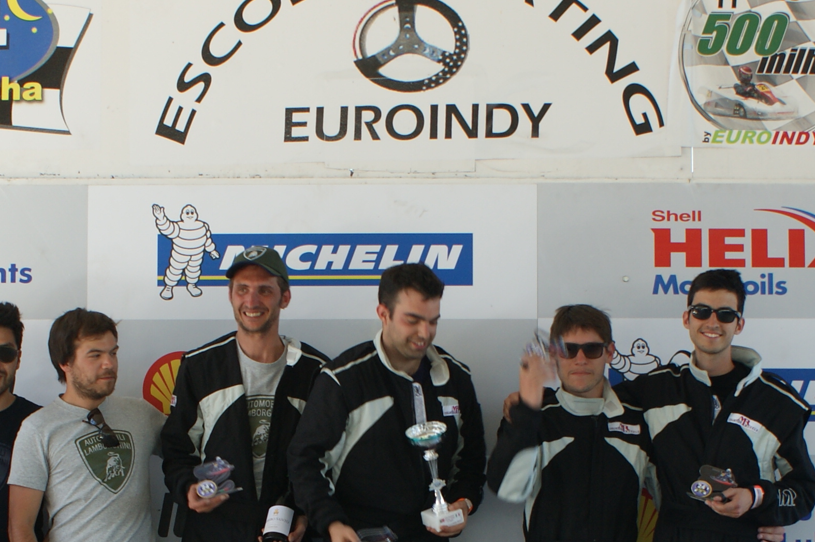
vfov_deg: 12.8
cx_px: 307
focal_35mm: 105
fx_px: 2376
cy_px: 585
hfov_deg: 19.4
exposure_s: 1/40
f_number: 4.5
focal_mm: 24
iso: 100
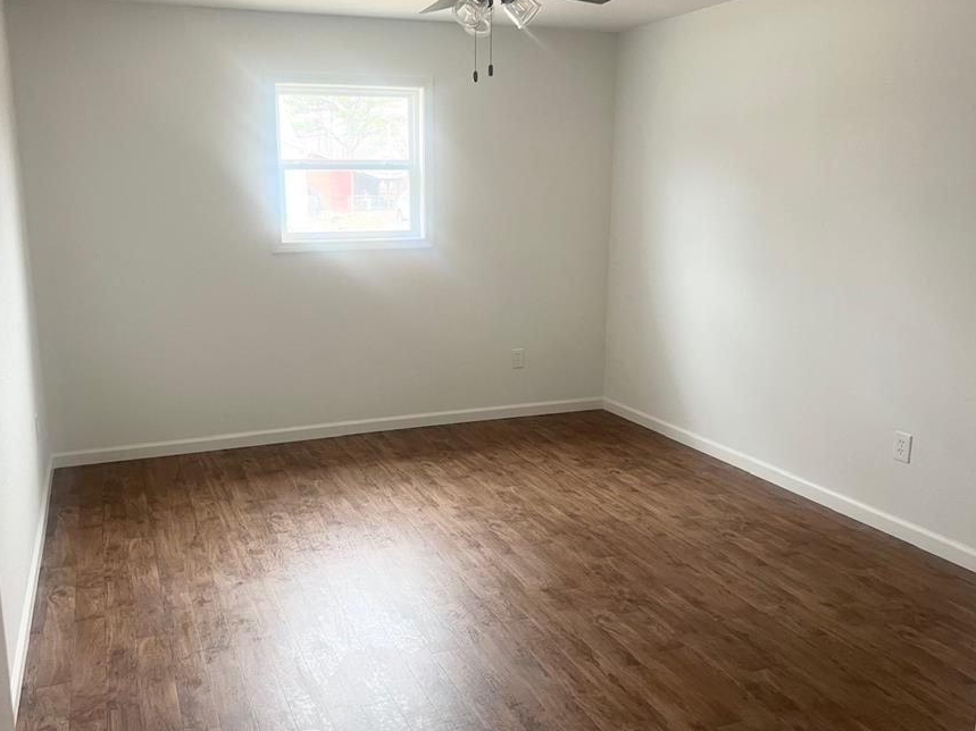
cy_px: 359
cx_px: 420
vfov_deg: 45.4
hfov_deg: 58.1
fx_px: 874
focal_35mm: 31
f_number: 1.5
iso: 160
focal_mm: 5.7
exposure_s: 1/60
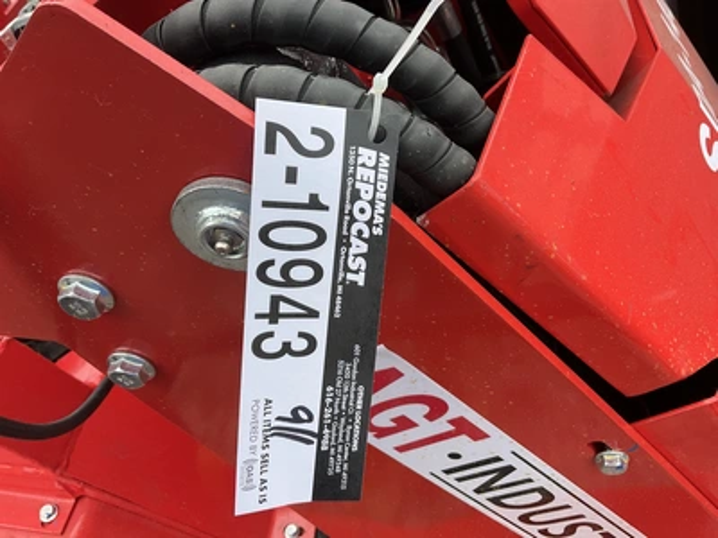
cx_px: 359
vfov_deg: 48.2
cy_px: 269
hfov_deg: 61.7
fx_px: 602
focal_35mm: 29
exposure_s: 1/406
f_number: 1.8
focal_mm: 3
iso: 25
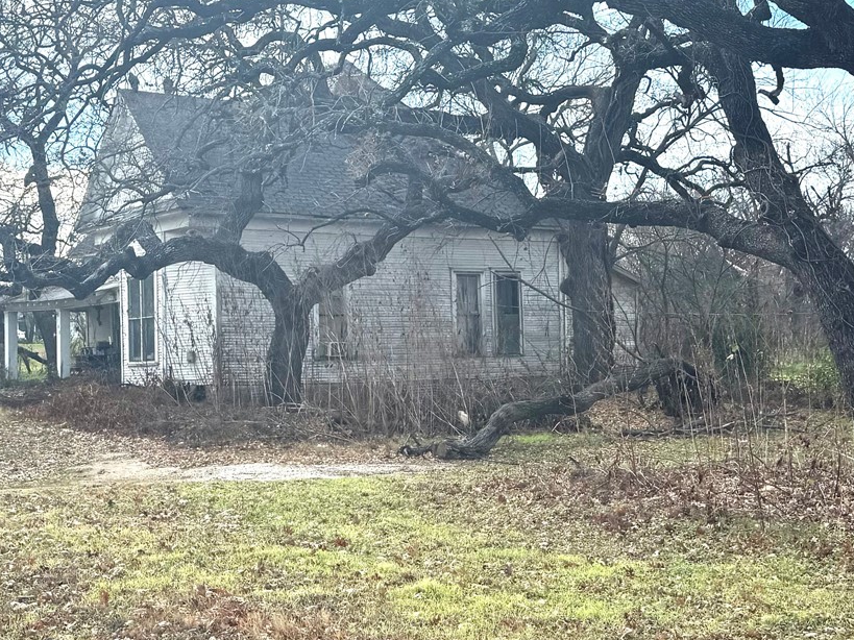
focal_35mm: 60
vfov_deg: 24.3
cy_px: 396
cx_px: 442
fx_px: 1480
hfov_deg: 32.2
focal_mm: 6.76
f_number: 1.78
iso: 80
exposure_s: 1/2959
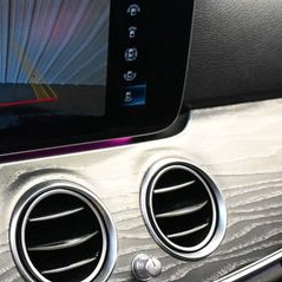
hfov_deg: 23.7
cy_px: 104
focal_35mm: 67
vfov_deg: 25.8
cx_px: -52
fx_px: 614
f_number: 3.8
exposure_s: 1/60
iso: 10000
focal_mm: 19.5
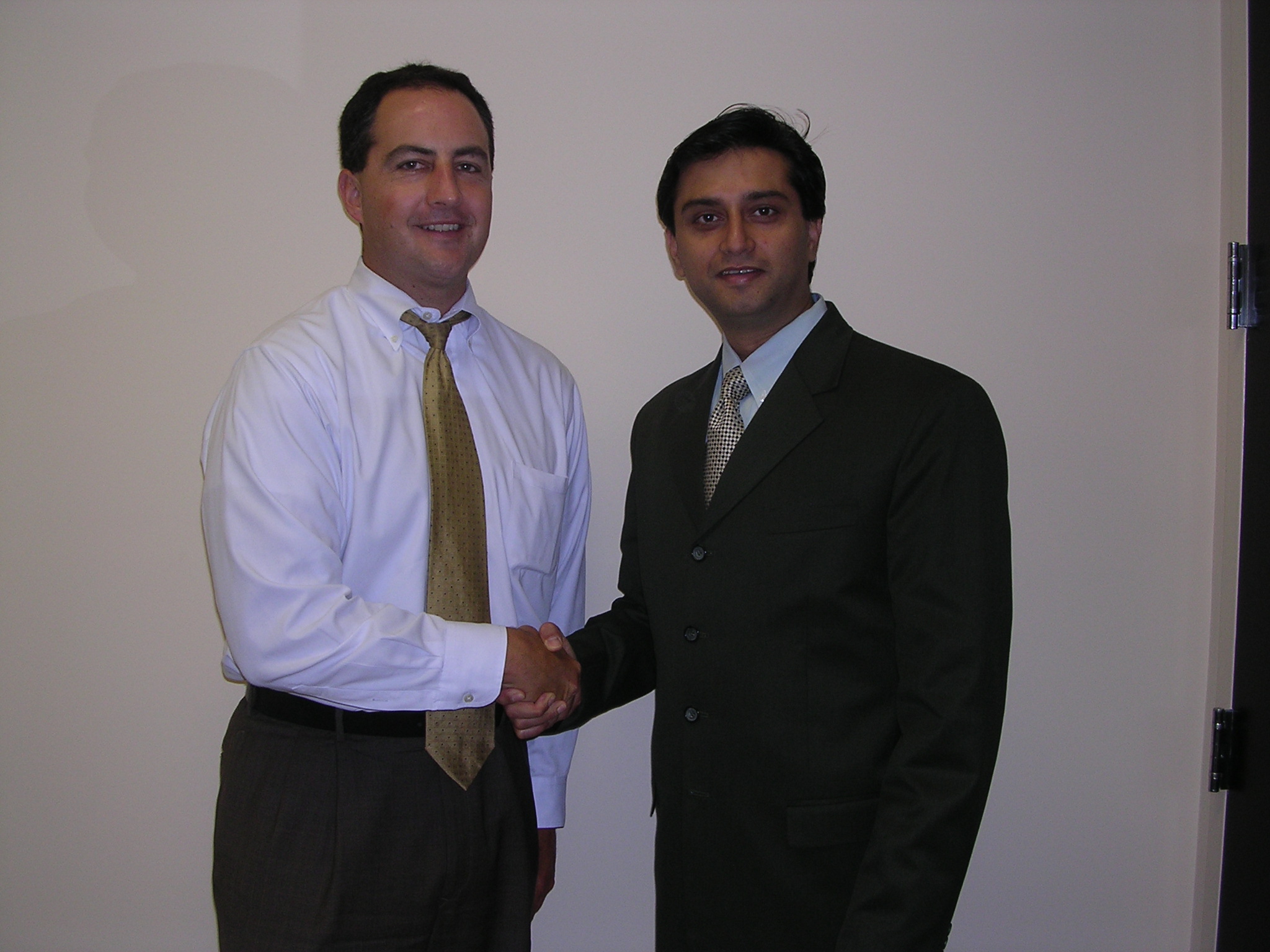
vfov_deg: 37.7
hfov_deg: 49.0
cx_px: 635
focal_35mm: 38
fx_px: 1394
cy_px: 476
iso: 100
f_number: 2.8
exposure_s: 1/60.1
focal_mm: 5.8
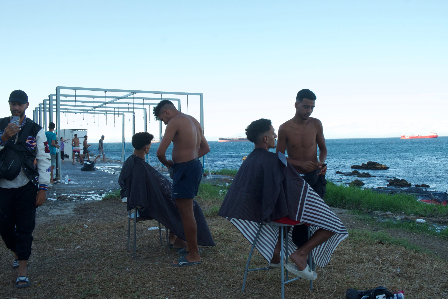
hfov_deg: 53.1
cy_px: 150
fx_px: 448
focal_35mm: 36
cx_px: 224
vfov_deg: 36.9
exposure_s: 1/160
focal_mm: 24.3
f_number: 11
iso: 800
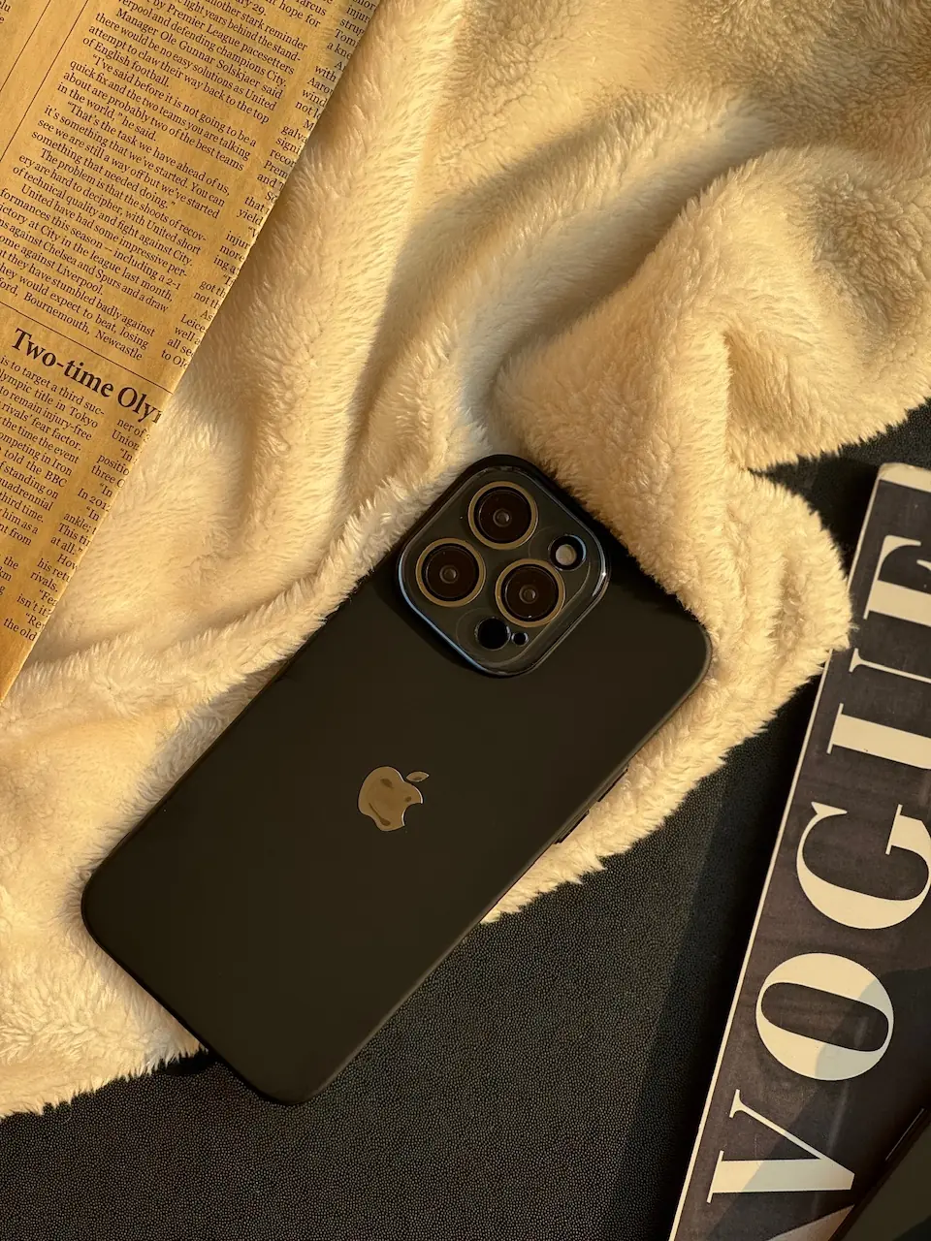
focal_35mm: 77
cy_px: 620
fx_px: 2761
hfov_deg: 19.1
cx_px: 466
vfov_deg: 25.3
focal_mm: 9
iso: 25
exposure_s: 1/271
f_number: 2.8
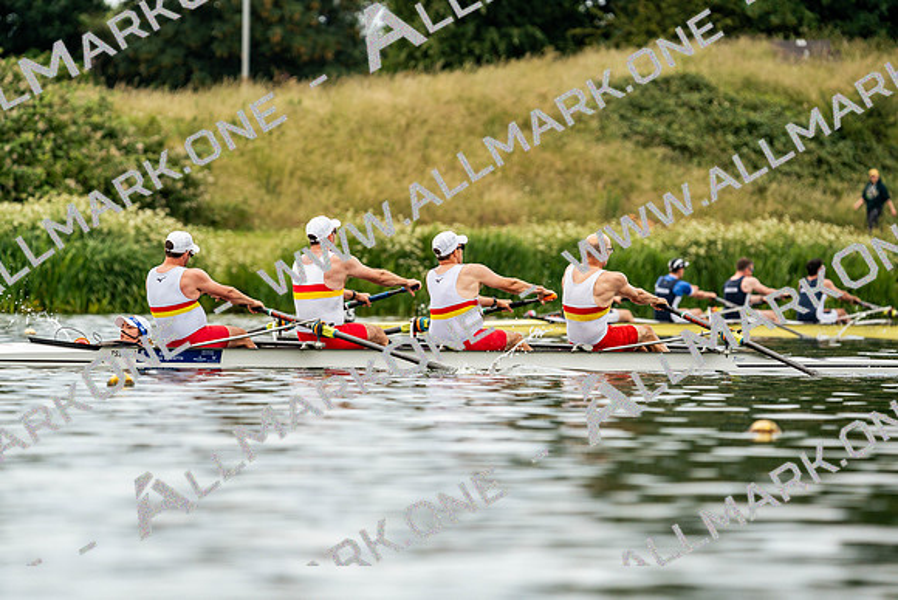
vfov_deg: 3.3
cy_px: 300
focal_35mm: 415
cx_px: 449
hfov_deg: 5.0
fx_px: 10354
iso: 500
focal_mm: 415
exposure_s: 1/2000
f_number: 6.3
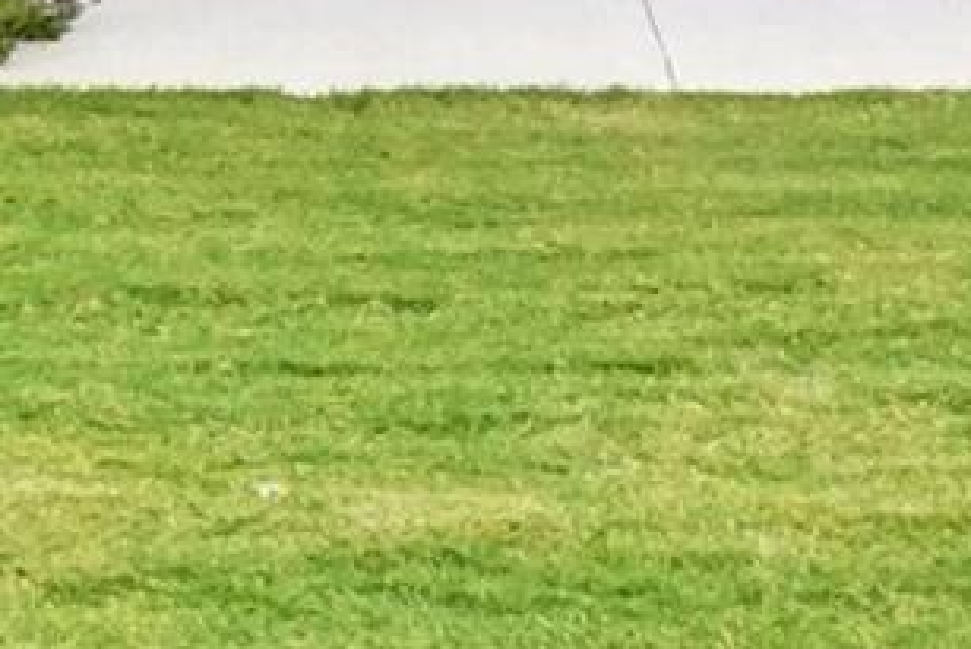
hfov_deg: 12.8
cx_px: 278
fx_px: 4317
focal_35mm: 160
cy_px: -526
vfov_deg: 8.3
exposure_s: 1/800
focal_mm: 16
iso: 2500
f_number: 18
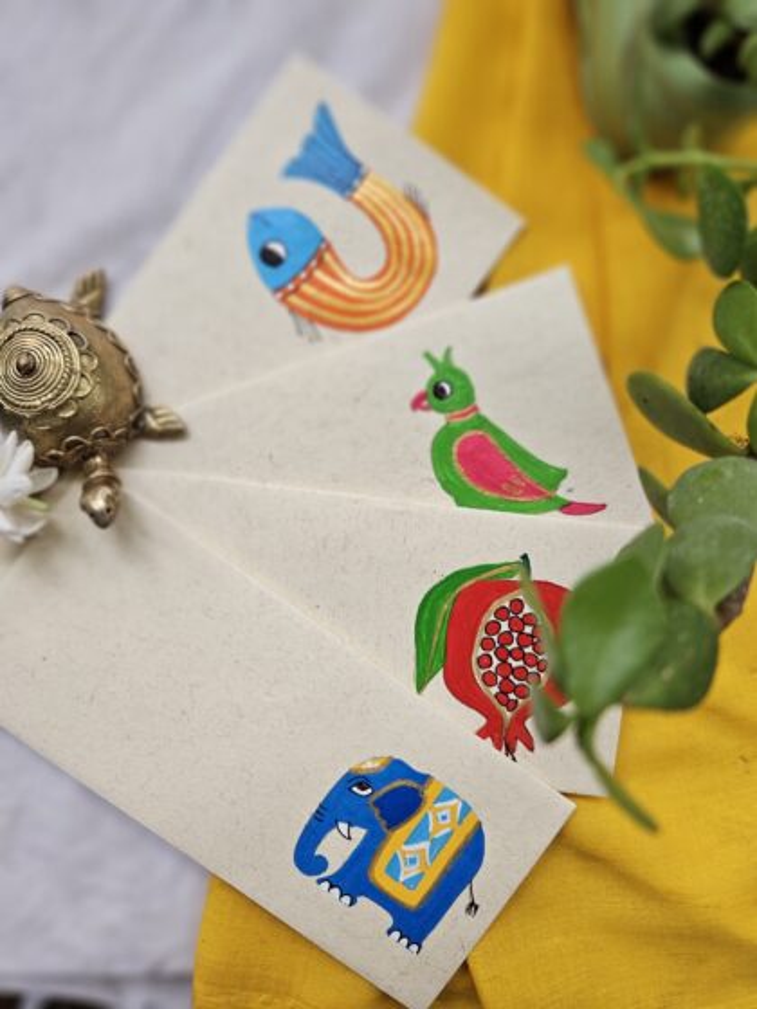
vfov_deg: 73.9
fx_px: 671
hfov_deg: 58.9
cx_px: 378
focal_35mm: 23
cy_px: 504
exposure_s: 1/100
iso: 125
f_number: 1.8
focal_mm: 5.4
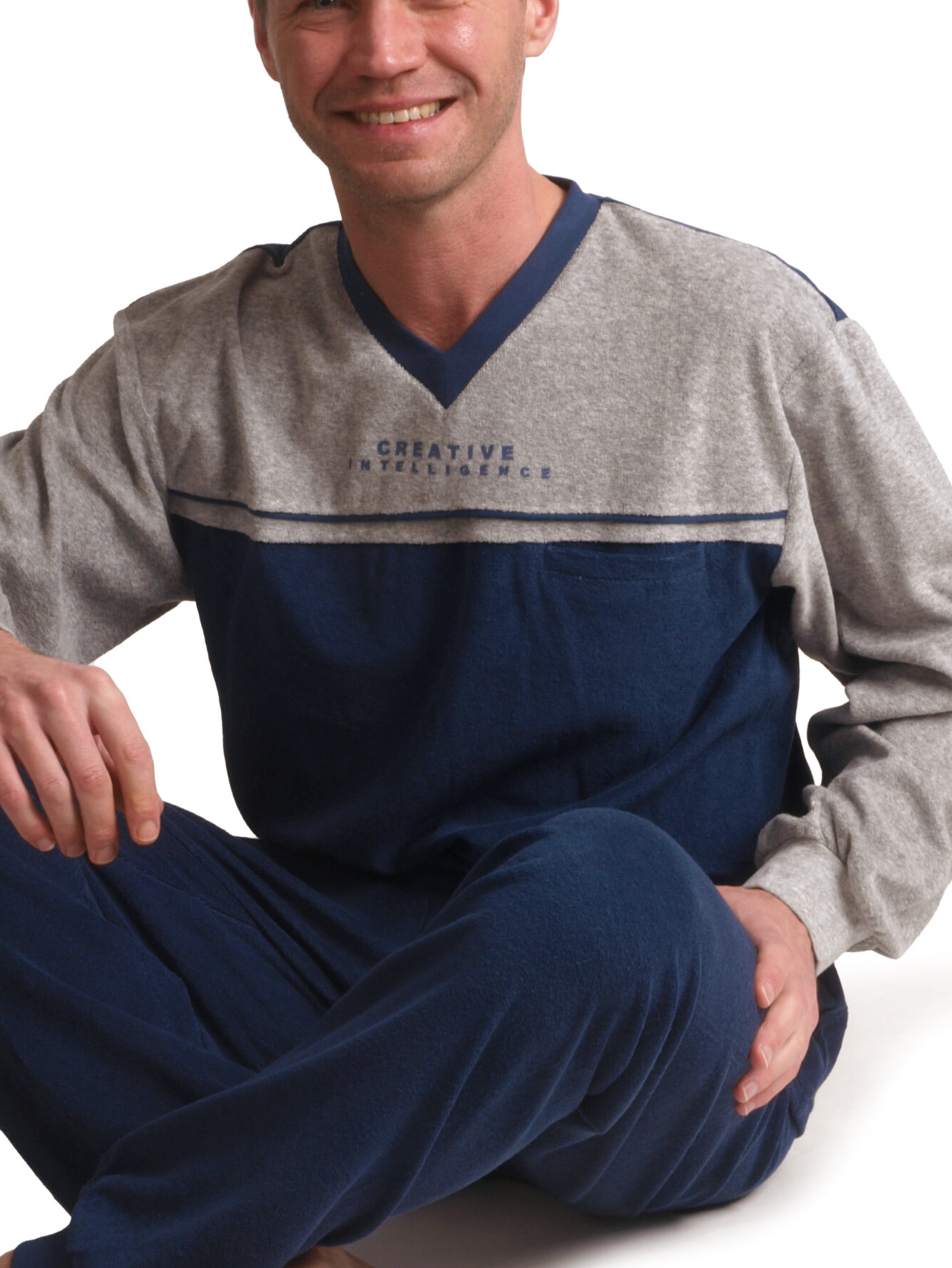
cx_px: 399
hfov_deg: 14.6
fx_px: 3703
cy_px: 614
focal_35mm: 101
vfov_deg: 19.4
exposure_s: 1/100
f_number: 16
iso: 100
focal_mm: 35
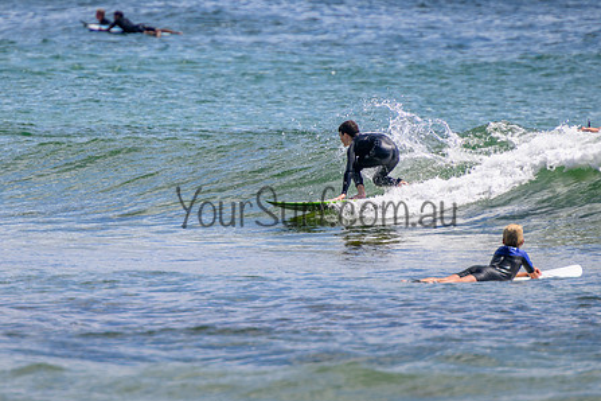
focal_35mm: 714
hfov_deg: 2.9
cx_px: 169
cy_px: 138
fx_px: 11919
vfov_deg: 1.9
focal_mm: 400
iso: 280
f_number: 5.6
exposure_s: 1/2000
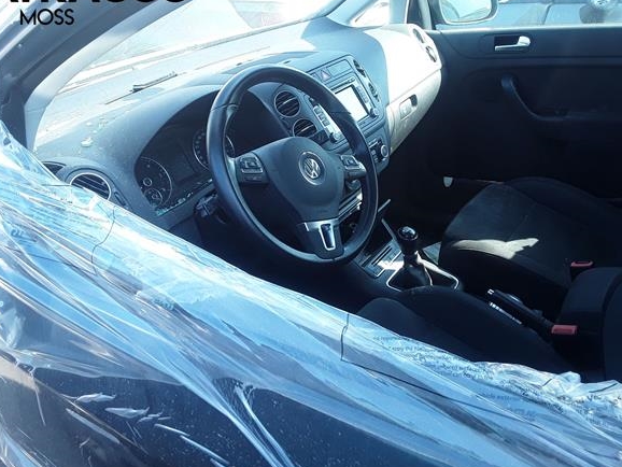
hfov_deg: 58.3
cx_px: 330
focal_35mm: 31
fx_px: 557
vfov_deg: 45.5
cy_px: 224
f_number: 1.9
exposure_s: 1/100
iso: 40
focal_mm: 2.91
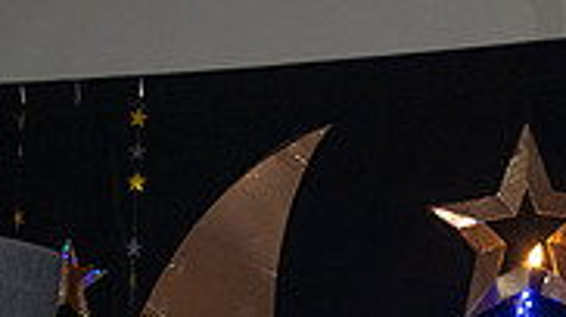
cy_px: 674
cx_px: 118
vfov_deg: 10.7
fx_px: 1514
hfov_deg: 20.9
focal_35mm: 101
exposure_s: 1/100
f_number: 5.6
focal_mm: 26
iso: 1000
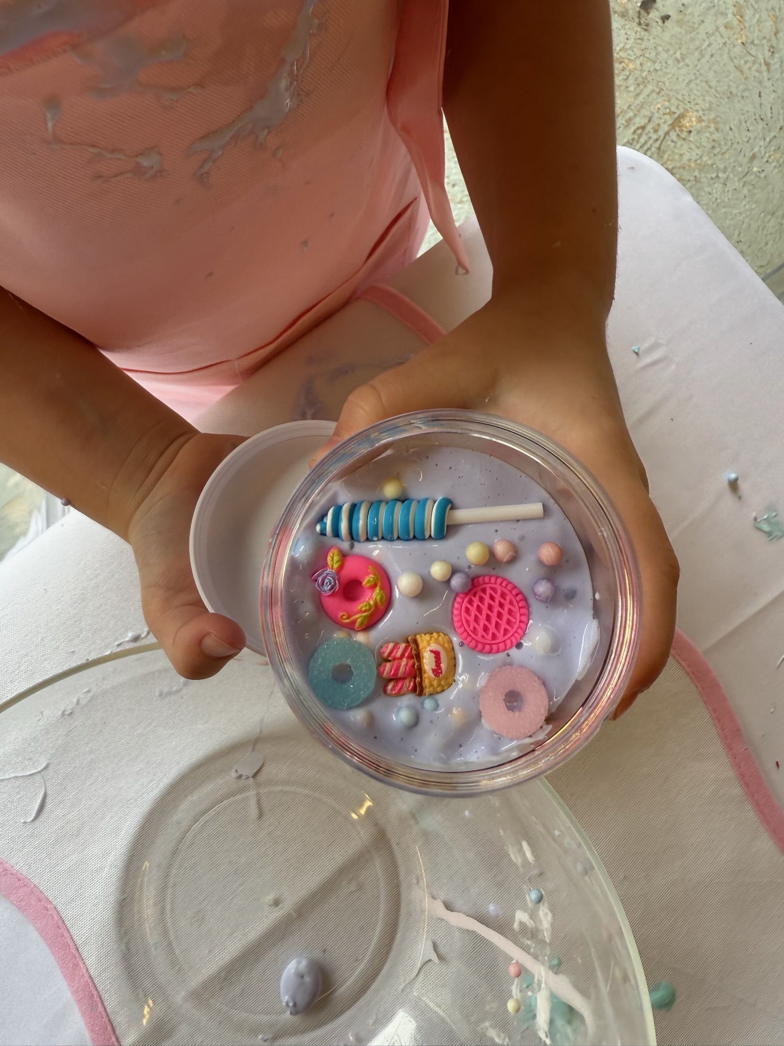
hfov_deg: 56.8
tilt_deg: -83.1
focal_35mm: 24
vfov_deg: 71.6
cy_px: 523
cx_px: 392
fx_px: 725
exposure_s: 1/142
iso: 40
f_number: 2.2
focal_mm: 2.22
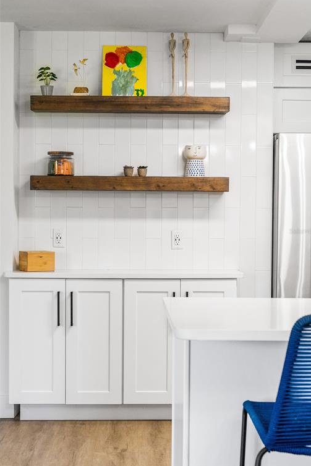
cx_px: 158
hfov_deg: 24.6
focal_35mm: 55
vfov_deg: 36.2
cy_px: 231
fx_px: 712
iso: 2500
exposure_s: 1/125
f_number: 7.1
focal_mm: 54
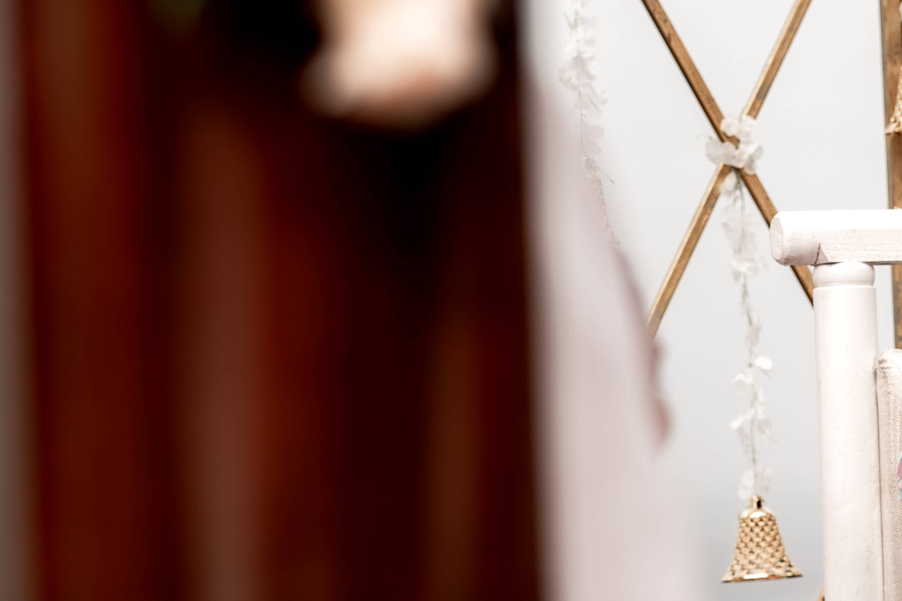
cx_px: 939
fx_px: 4660
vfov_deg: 7.4
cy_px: 231
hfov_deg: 10.9
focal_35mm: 186
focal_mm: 85
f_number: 2.2
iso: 200
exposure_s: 1/1600
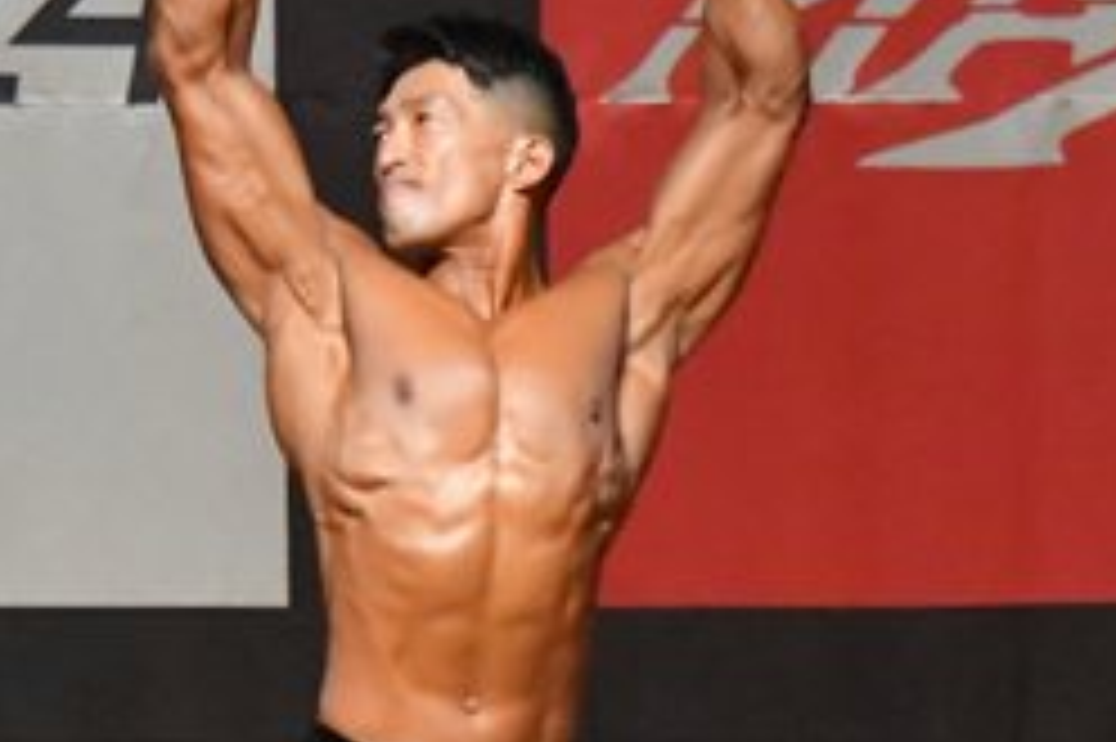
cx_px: 583
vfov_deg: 1.9
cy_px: 760
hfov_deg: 2.9
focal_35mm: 704
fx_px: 21809
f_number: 5.6
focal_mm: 150
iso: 12800
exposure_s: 1/400
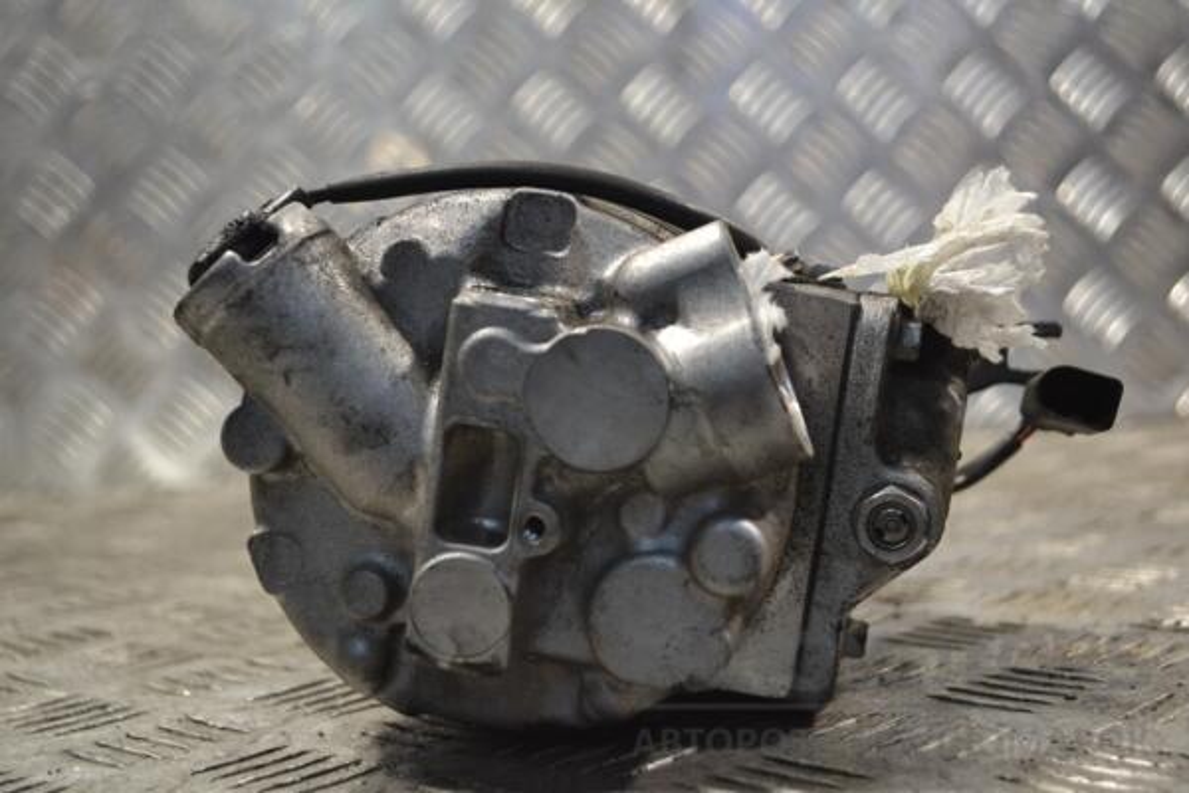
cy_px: 396
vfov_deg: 26.5
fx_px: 1684
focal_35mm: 51
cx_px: 594
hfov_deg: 38.9
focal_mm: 34
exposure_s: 1/80
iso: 400
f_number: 5
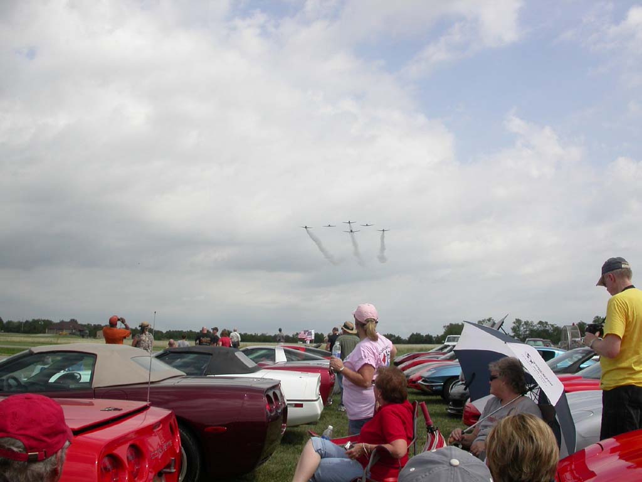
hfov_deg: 49.0
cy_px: 241
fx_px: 705
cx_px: 321
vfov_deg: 37.7
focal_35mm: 38
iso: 100
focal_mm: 7.85
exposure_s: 1/440
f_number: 7.5
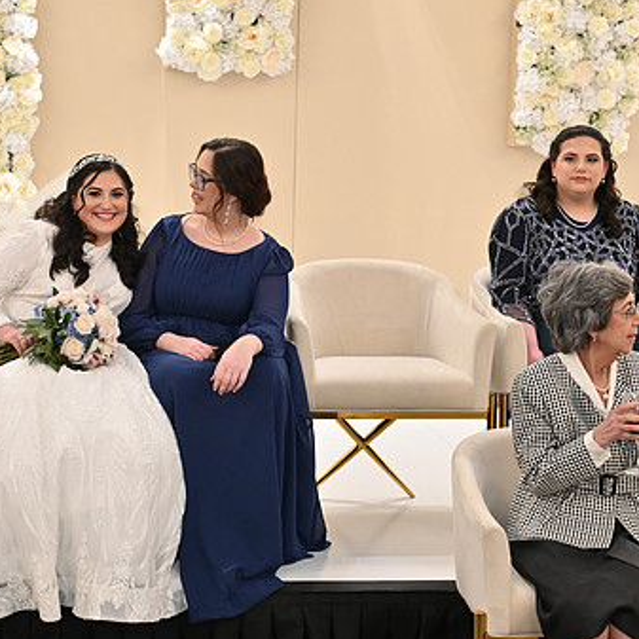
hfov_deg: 23.5
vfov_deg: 23.7
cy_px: 317
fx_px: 1525
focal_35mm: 73
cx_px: 176
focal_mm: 50
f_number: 4
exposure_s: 1/100
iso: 3200
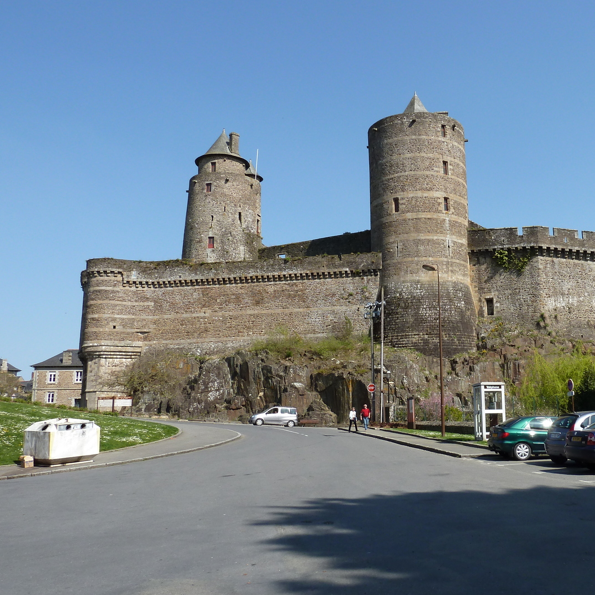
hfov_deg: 48.1
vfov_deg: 49.7
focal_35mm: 33
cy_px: 283
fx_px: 642
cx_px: 435
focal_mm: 4.1
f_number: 4.5
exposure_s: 1/400
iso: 80
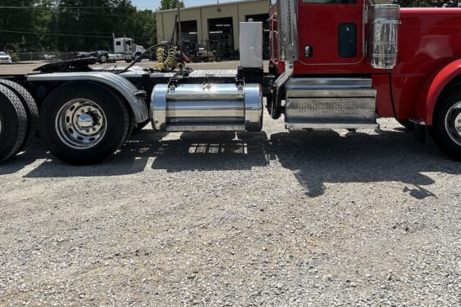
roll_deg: +3.3
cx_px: 233
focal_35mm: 35
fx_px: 448
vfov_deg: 36.7
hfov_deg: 54.4
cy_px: 66
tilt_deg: -3.1
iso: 80
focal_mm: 6.86
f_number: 1.78
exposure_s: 1/8929
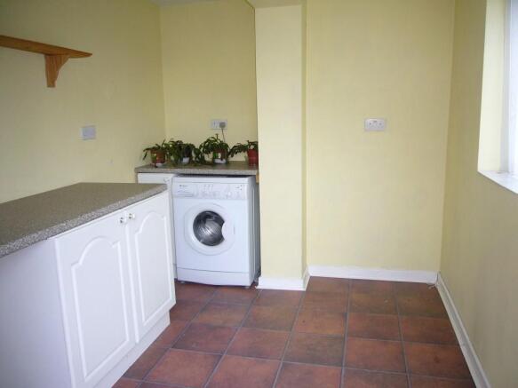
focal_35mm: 28
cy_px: 194
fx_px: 419
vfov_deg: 49.7
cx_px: 259
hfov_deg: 63.5
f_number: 2.8
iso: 100
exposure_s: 1/30
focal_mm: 4.6
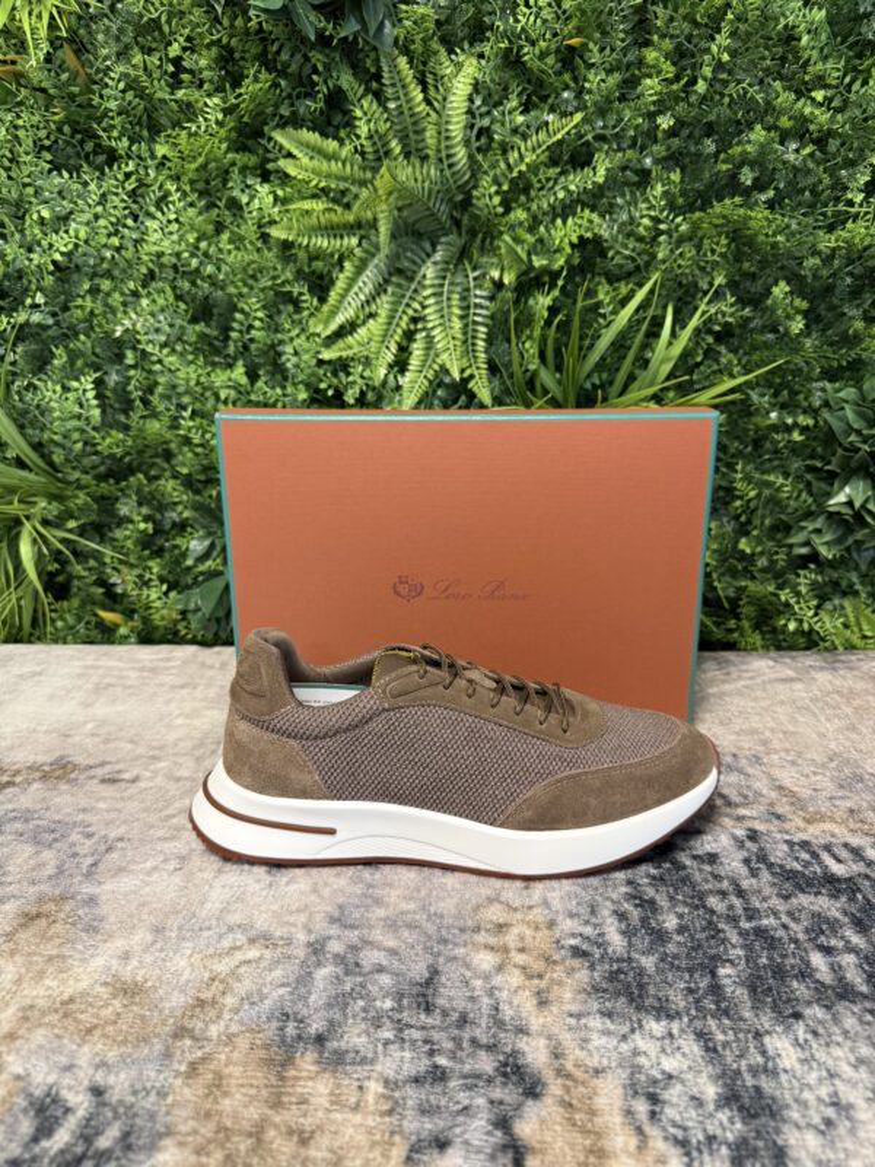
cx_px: 438
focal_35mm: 24
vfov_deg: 71.6
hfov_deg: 56.8
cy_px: 584
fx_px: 809
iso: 200
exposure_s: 1/50
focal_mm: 6.76
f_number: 1.78
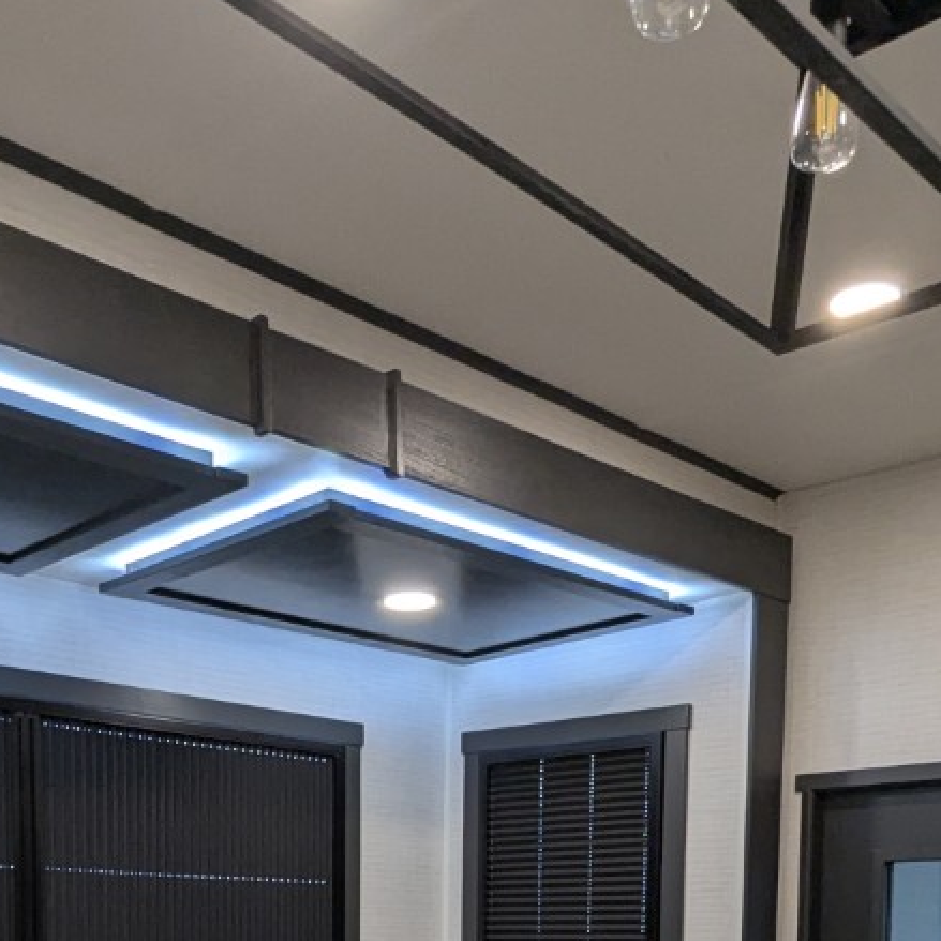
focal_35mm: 45
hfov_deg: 37.4
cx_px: 387
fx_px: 1384
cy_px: 1072
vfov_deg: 32.4
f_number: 2.2
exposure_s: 1/117
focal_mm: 2.35
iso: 254
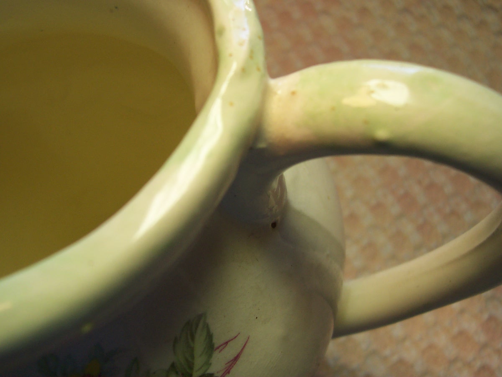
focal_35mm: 37
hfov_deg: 50.1
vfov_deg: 38.7
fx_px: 537
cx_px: 251
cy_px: 188
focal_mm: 5.6
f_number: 2.8
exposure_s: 1/125
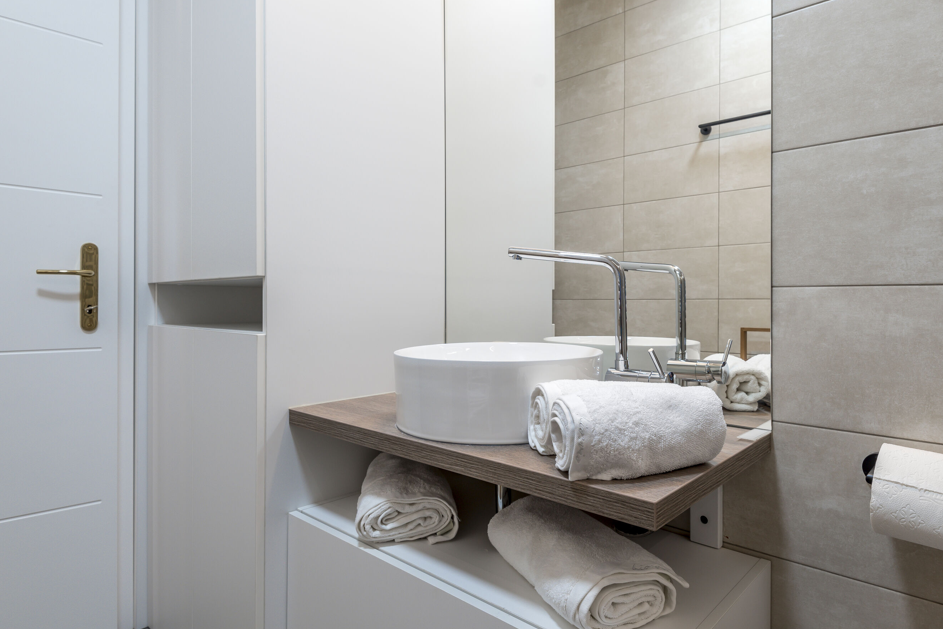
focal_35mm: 17
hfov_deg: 93.3
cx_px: 469
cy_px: 312
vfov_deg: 70.5
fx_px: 445
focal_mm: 16
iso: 100
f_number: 7.1
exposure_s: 1/10
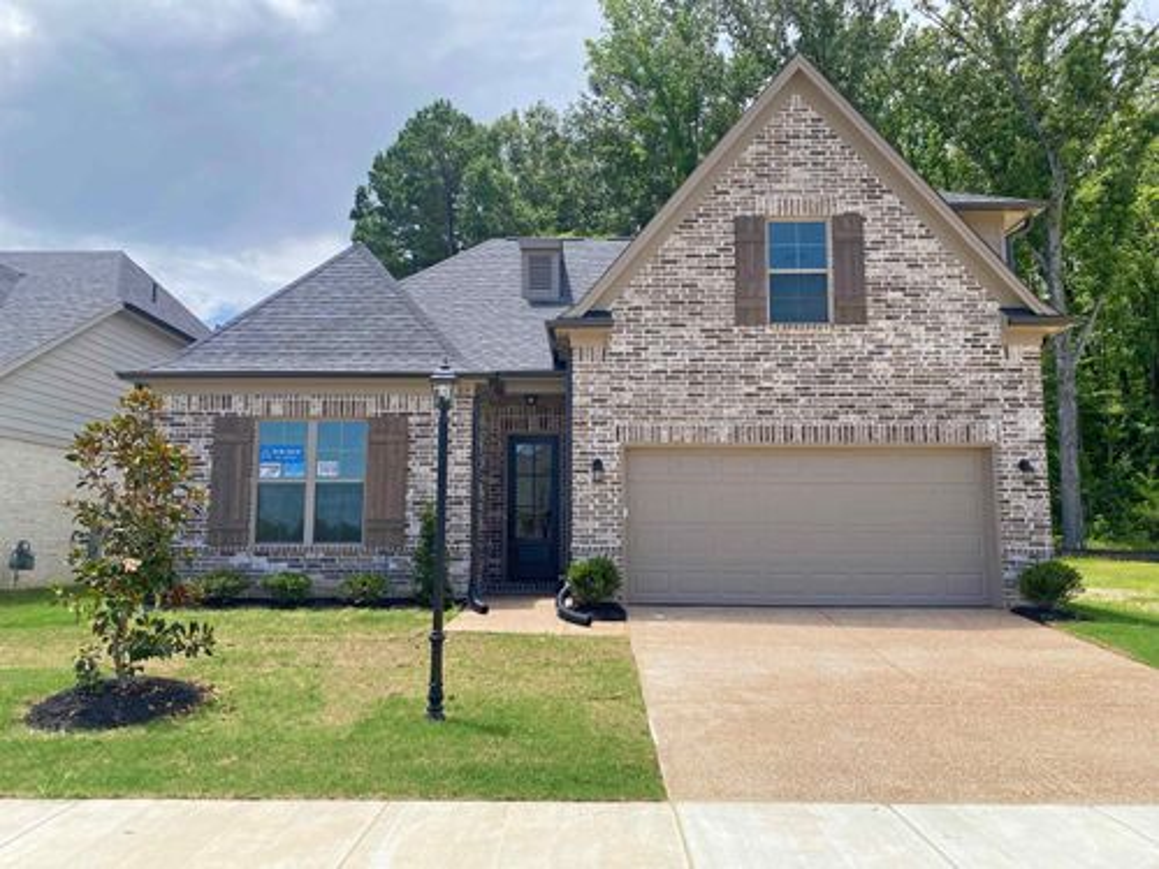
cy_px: 434
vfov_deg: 53.1
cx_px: 580
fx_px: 871
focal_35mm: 26
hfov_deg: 67.3
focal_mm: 4.25
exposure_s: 1/2268
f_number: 1.8
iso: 32
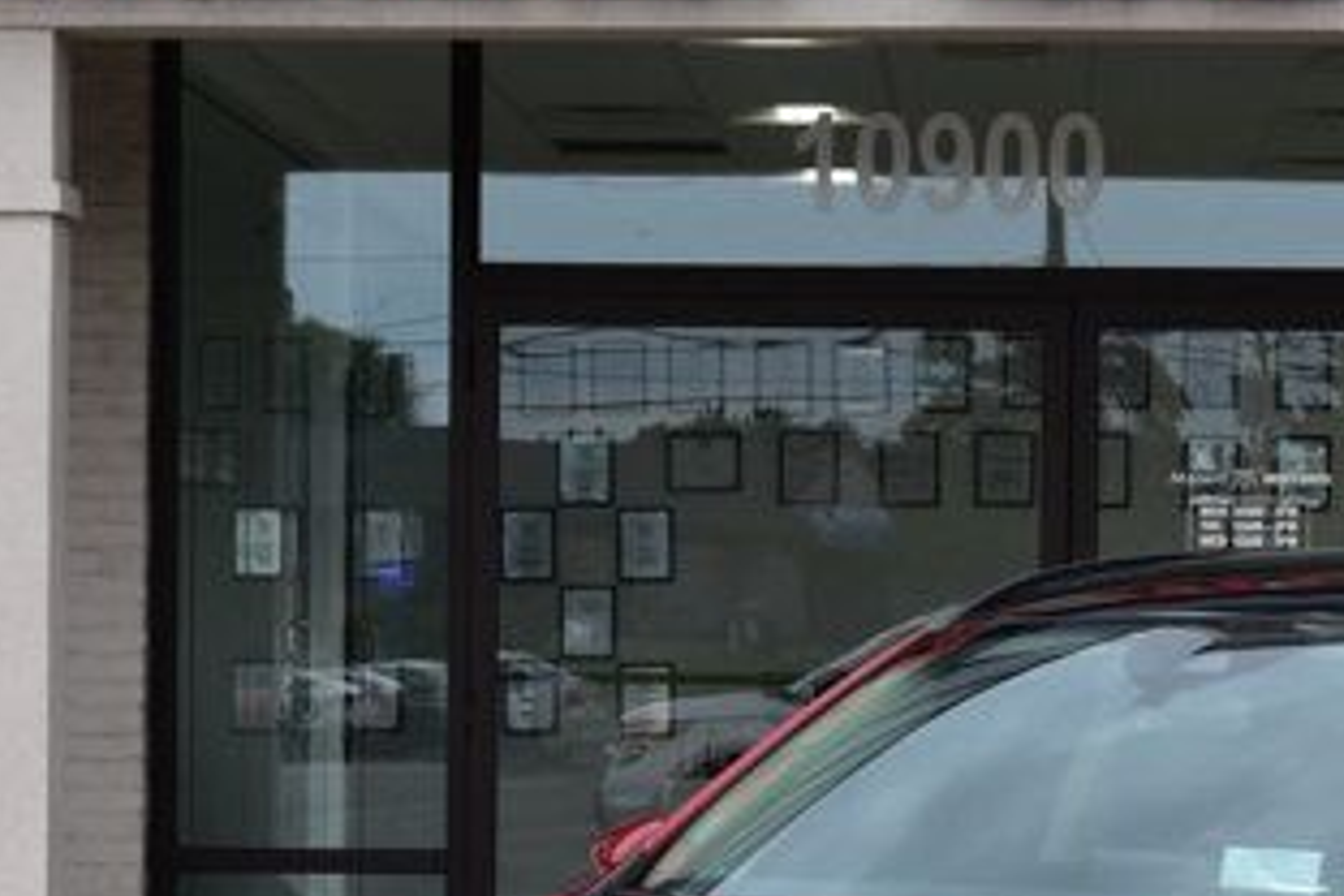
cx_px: 862
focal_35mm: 153
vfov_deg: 9.0
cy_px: 780
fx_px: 5698
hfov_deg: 13.4
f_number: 9
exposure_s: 1/160
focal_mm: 31
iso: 400
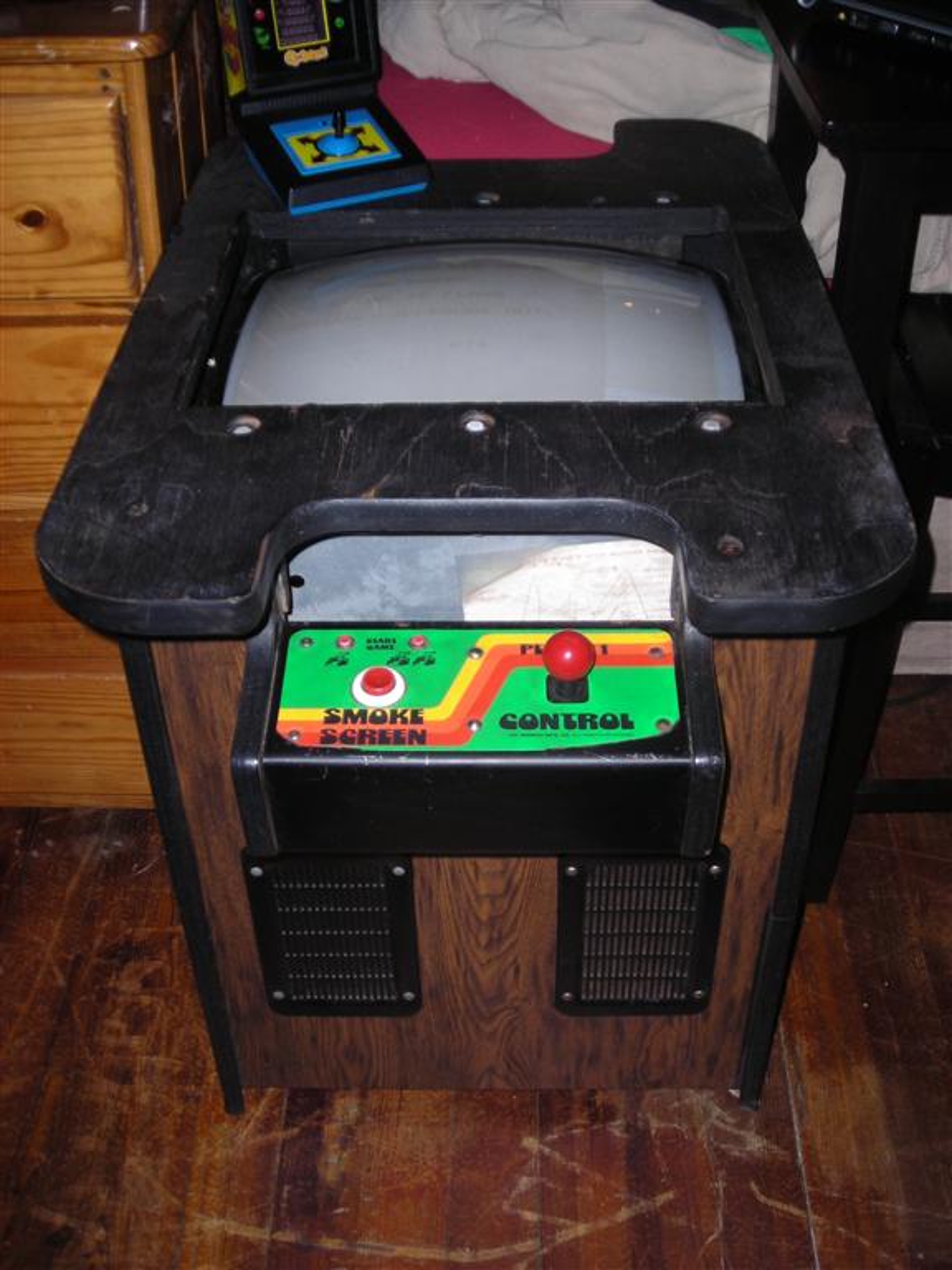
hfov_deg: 37.7
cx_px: 476
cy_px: 635
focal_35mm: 38
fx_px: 1393
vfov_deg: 49.0
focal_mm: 6.3
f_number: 3.2
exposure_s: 1/60
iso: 96
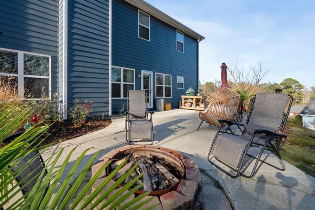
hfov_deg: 96.1
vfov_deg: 73.4
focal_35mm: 16
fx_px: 140
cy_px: 91
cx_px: 136
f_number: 16
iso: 100
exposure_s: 1/30
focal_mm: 14
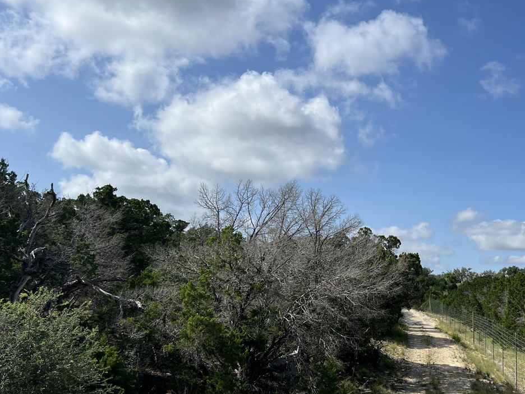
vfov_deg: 35.9
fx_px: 607
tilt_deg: +6.3
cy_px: 217
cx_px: 368
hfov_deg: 45.8
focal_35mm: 40
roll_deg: -0.5
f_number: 1.5
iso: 50
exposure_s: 1/6993
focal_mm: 5.7
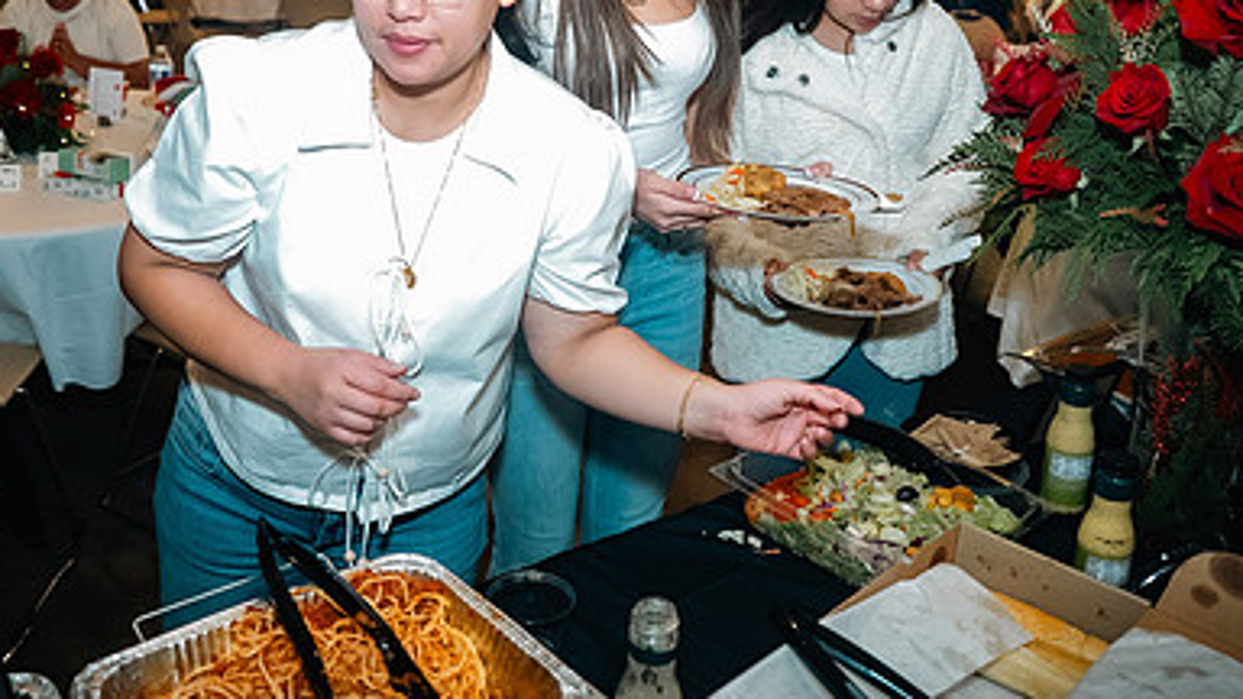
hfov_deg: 52.7
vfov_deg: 30.6
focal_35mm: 38
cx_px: 579
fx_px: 1252
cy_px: 157
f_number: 2.8
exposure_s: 1/100
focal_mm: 24
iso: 1600
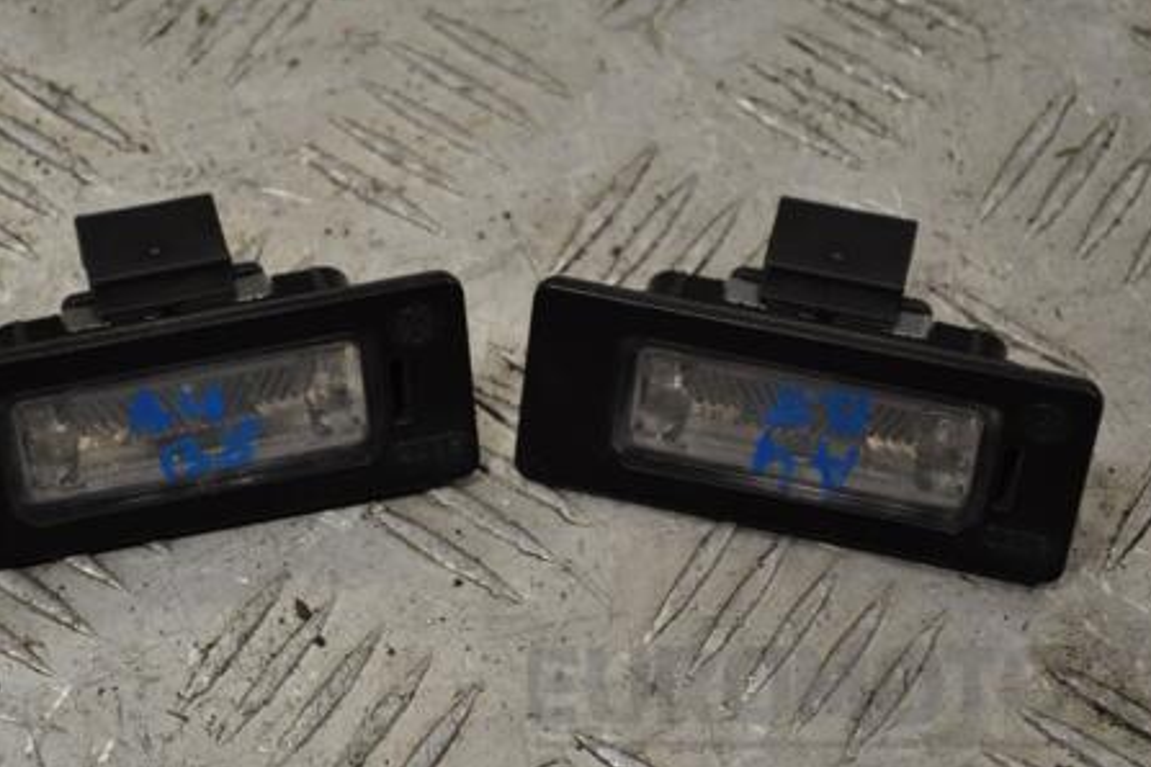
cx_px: 479
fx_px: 3538
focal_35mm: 111
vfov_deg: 12.4
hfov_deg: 18.5
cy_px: 342
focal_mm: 55
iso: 360
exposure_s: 1/125
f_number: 5.6
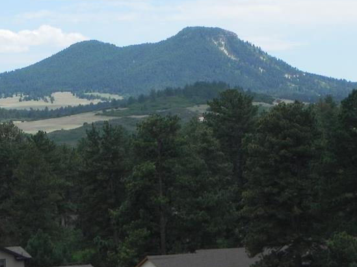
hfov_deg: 10.1
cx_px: 113
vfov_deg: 7.6
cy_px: 65
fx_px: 2020
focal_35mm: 196
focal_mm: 18.8
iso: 160
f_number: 7.1
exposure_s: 1/364
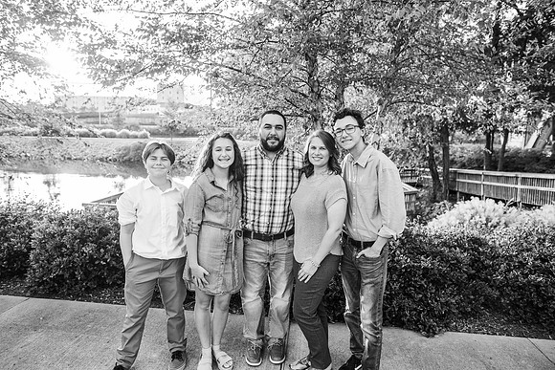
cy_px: 185
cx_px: 278
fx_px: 370
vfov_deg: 53.2
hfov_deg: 73.7
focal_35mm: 24
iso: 250
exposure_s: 1/200
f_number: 3.2
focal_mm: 24
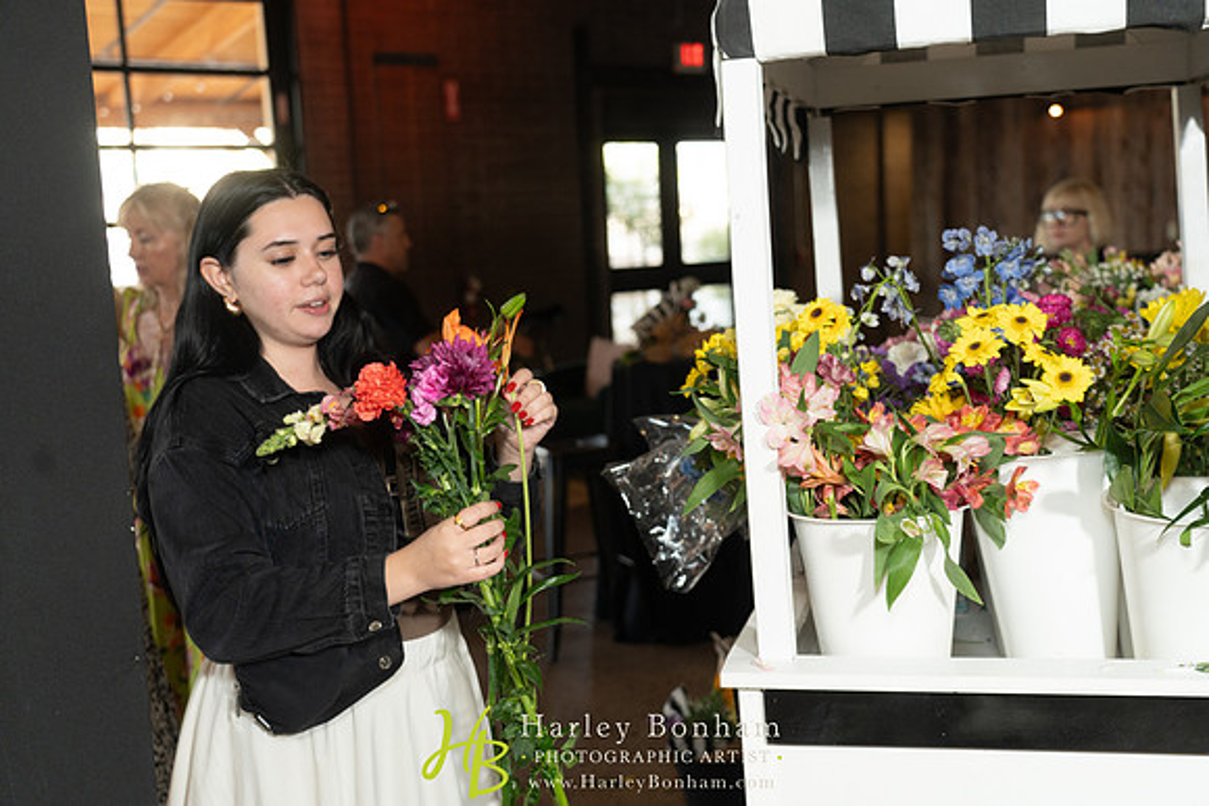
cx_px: 604
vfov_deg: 31.9
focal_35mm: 42
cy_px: 403
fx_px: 1411
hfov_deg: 46.4
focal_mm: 42
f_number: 4
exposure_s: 1/100
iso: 1250
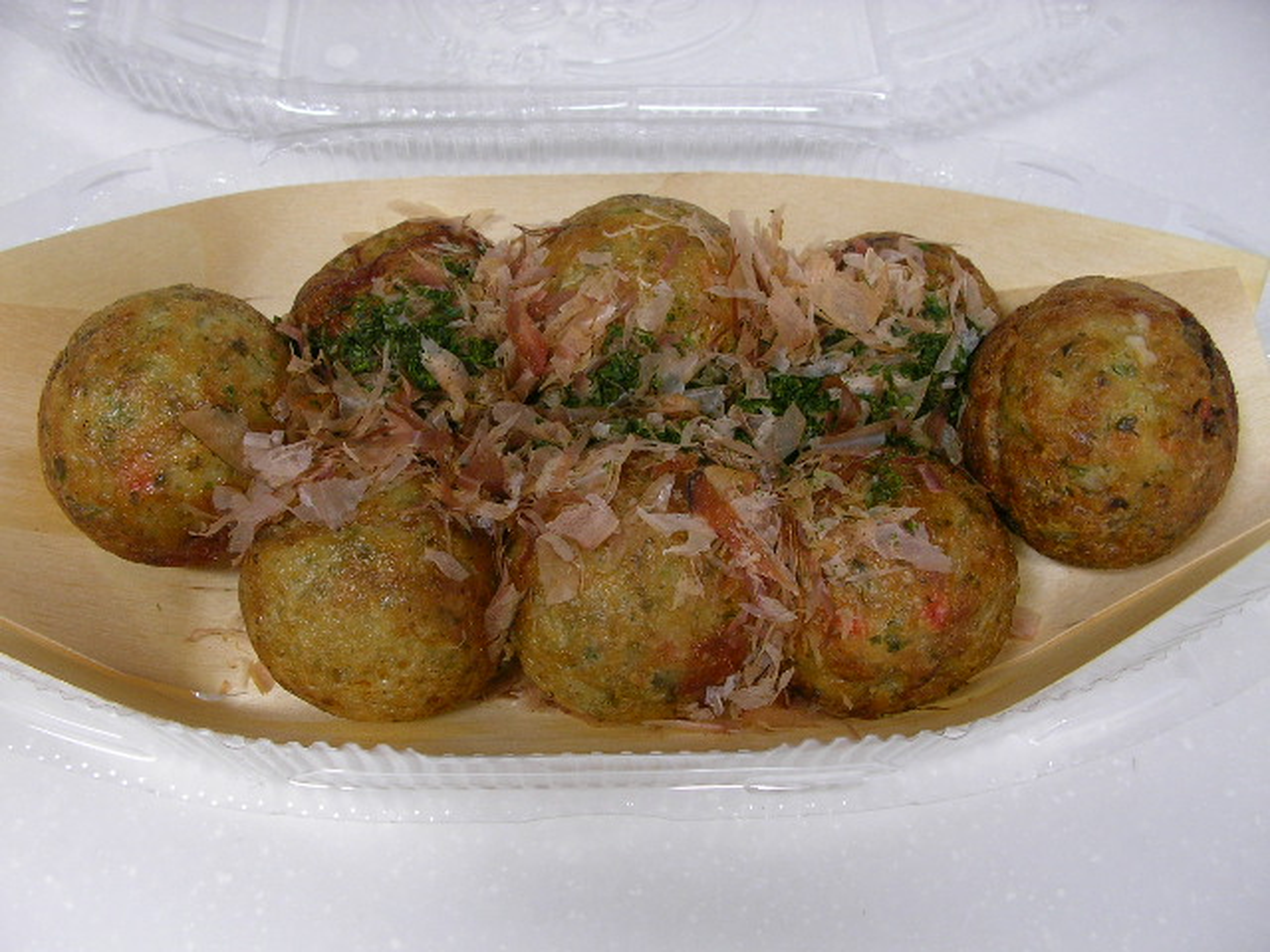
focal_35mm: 38
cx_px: 635
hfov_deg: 49.0
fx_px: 1394
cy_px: 476
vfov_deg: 37.7
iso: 100
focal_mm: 5.8
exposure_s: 1/13
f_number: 3.5
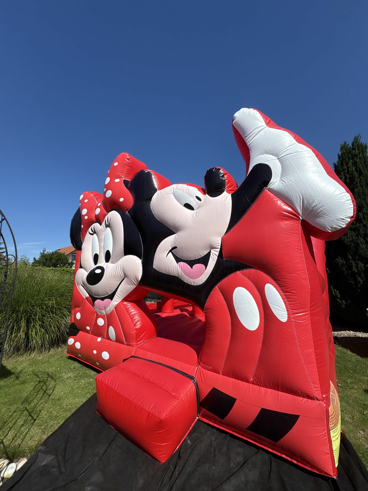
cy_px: 246
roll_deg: +1.1
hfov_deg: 85.7
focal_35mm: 14
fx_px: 198
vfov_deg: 102.1
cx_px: 184
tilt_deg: +12.1
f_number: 2.2
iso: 50
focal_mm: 2.22
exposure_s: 1/2770
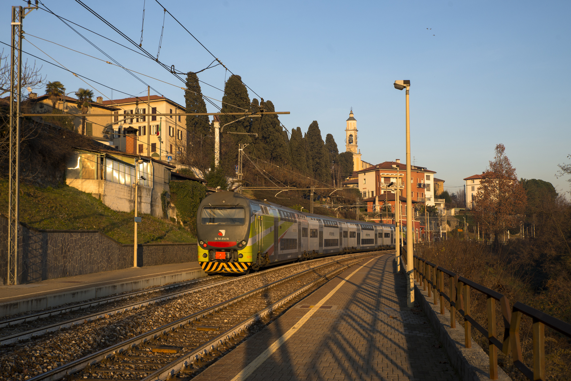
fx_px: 730
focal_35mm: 46
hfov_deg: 42.7
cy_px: 190
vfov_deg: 29.2
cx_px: 286
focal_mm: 46
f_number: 6.3
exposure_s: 1/400
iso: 200
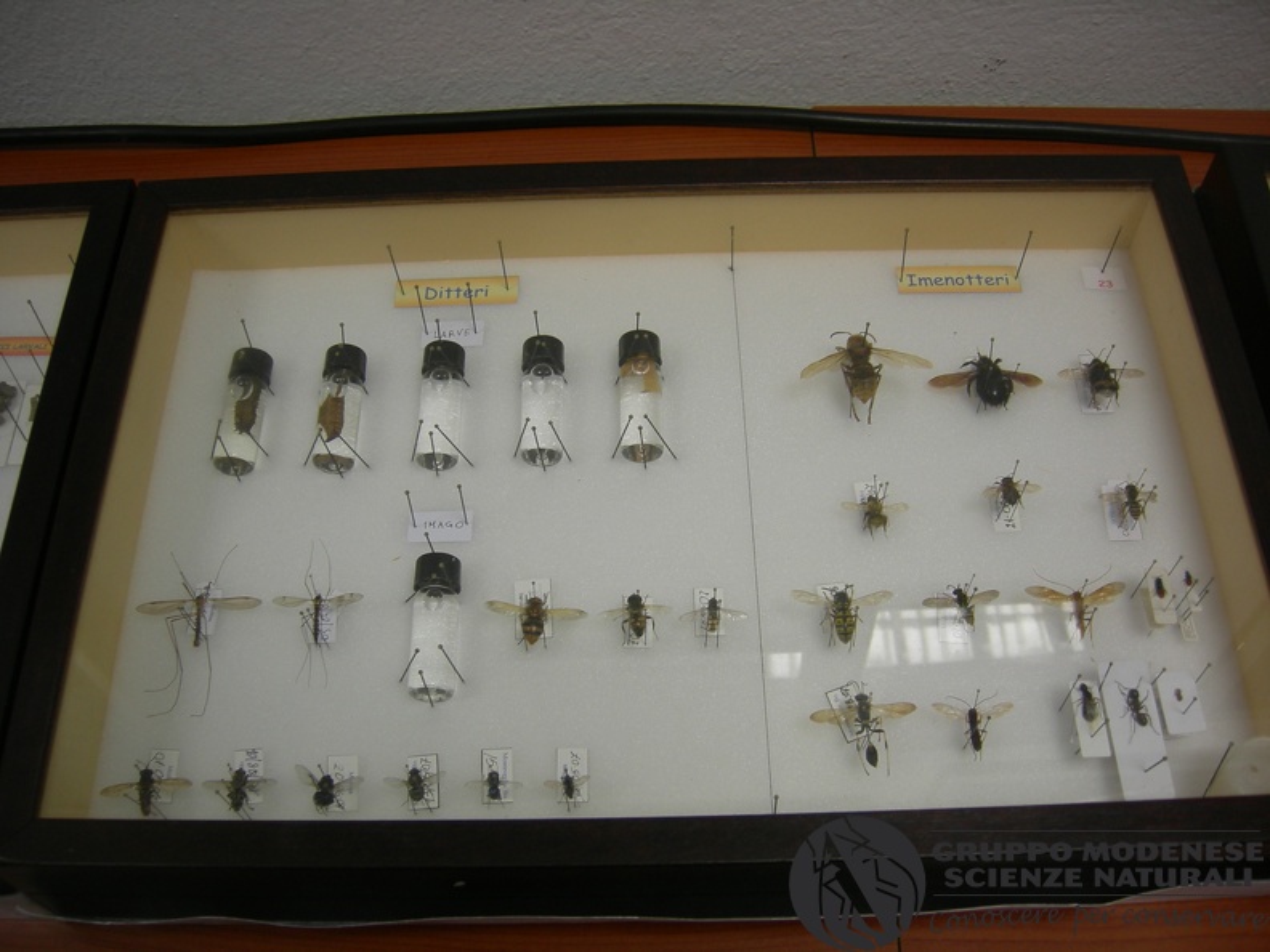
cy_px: 476
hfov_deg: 51.4
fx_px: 1321
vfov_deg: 39.7
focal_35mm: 36
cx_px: 635
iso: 64
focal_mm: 7.5
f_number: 2.7
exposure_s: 1/47.7
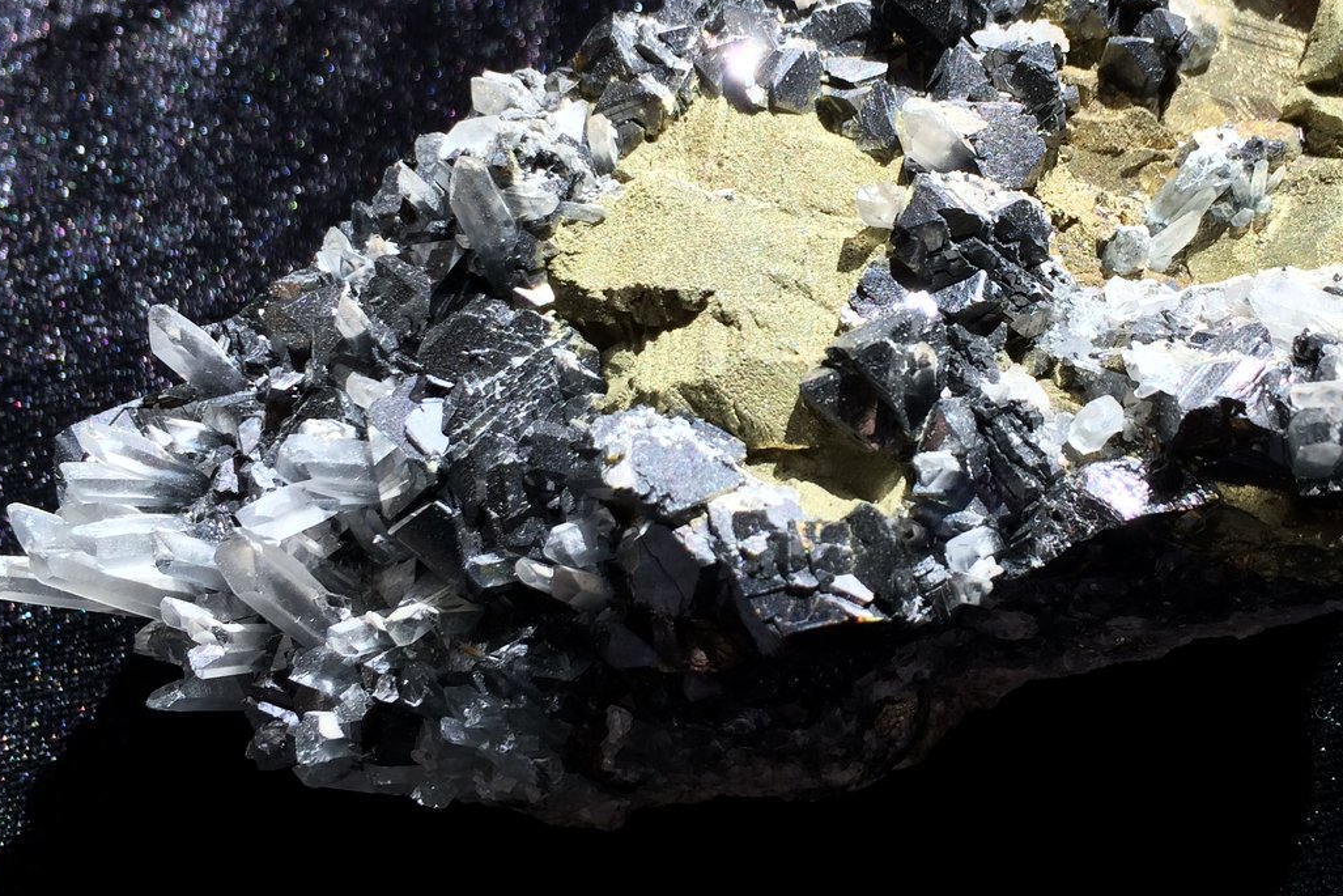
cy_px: 300
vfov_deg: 28.5
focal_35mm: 47
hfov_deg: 41.7
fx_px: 1753
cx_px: 820
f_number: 2.2
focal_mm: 4.15
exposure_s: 1/173
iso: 32
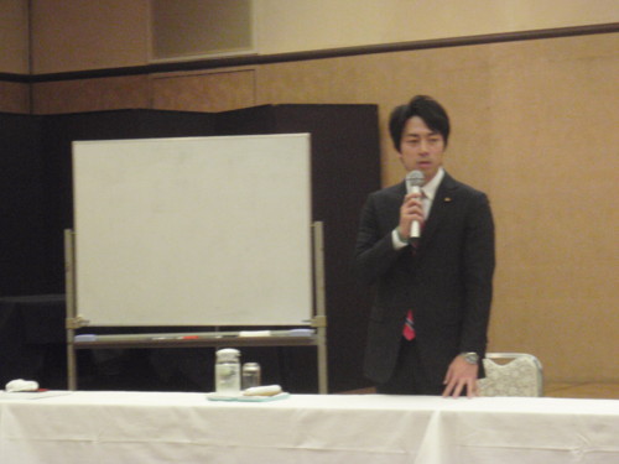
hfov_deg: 19.3
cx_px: 310
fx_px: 1824
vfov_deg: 14.5
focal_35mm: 102
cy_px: 232
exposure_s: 1/15
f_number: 5.1
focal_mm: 18.2
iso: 800
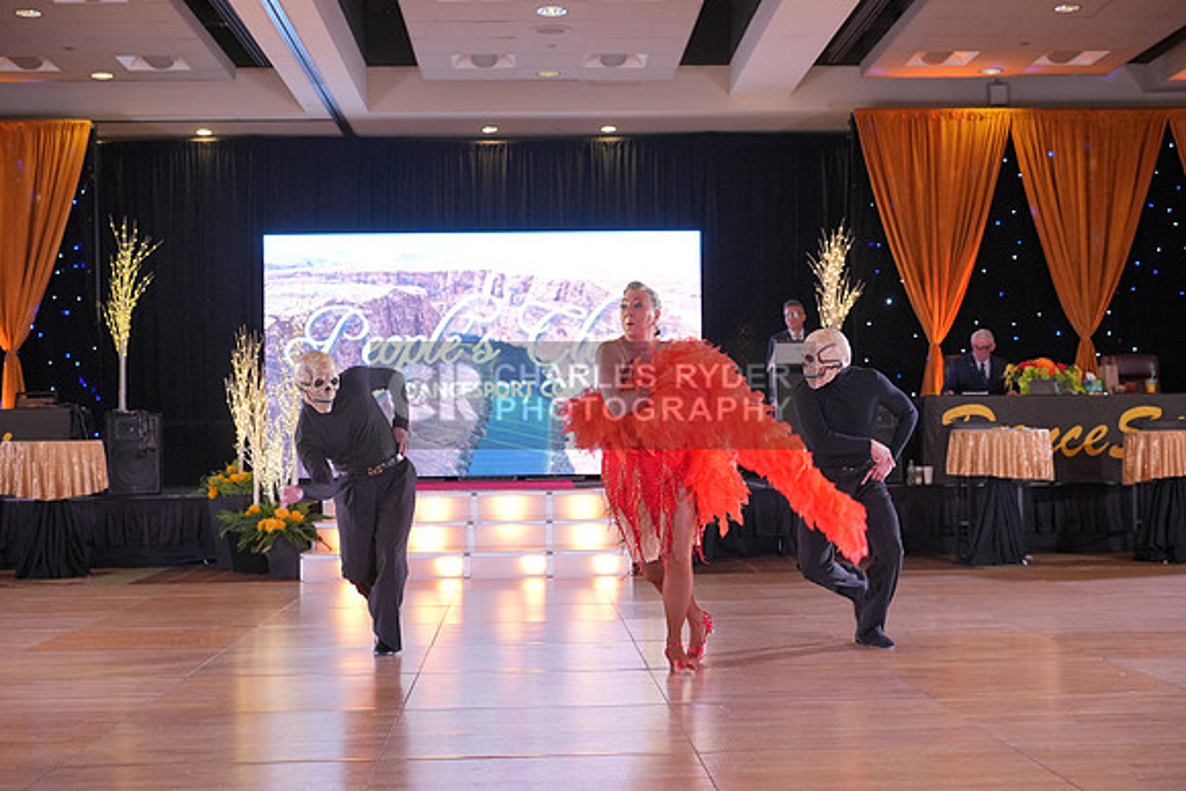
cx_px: 593
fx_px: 1648
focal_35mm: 50
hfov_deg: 39.6
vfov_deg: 27.0
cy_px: 396
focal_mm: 50
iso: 2500
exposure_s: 1/400
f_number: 4
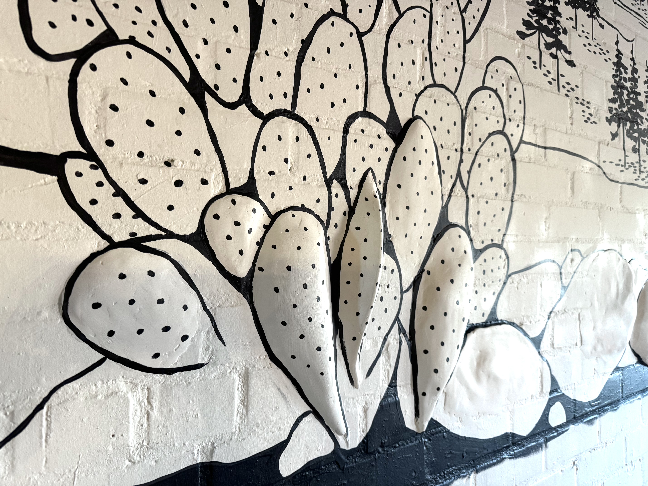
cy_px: 243
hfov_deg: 71.6
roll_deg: +0.5
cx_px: 324
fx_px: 449
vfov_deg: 56.8
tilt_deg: +1.9
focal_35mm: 24
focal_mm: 6.76
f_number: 1.78
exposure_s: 1/60
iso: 400
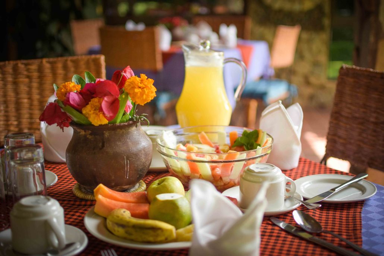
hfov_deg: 37.8
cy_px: 128
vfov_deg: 25.8
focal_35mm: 52
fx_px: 560
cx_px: 192
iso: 500
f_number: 1.8
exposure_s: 1/1600
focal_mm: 35
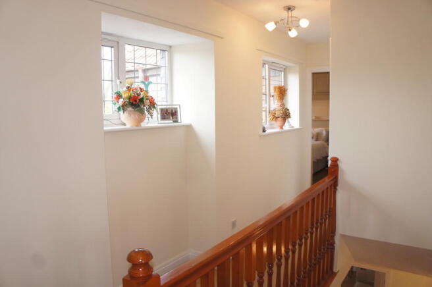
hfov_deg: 67.4
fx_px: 324
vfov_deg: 47.8
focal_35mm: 27
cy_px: 144
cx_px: 216
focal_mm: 18
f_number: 4
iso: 200
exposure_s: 1/60
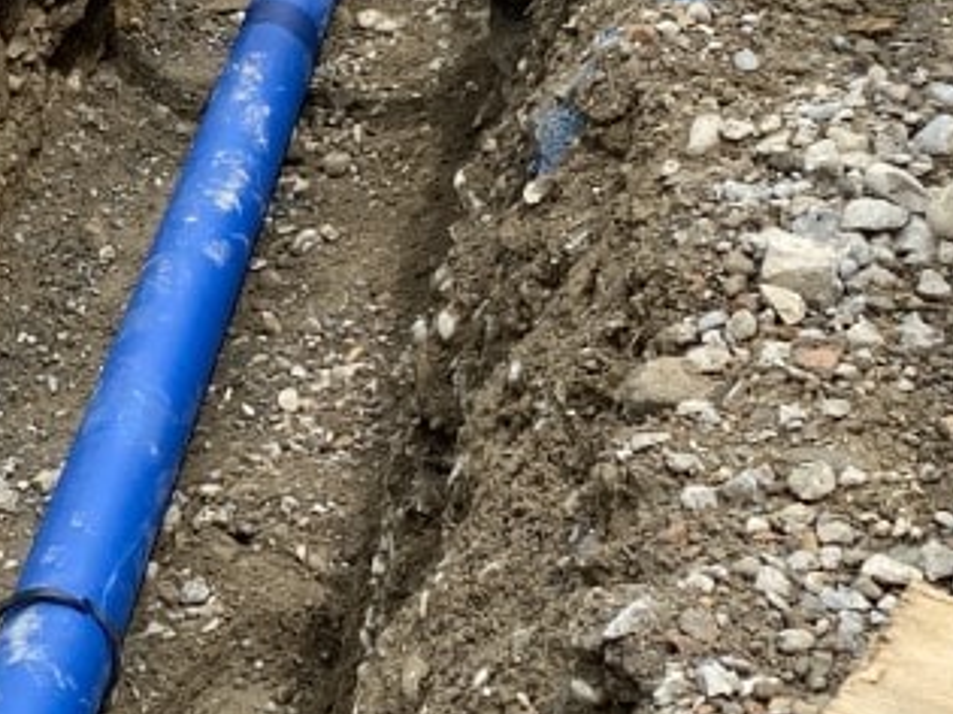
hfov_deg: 16.2
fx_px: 3275
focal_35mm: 119
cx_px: -21
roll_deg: +4.8
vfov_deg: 12.4
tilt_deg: -16.7
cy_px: 112
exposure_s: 1/1124
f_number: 1.8
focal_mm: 4.25
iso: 32
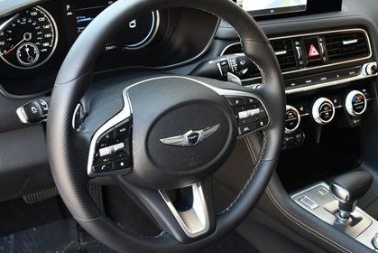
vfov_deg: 24.6
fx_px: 578
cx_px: 198
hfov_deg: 36.2
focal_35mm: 55
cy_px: 108
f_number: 3.5
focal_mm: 18
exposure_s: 1/250
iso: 800
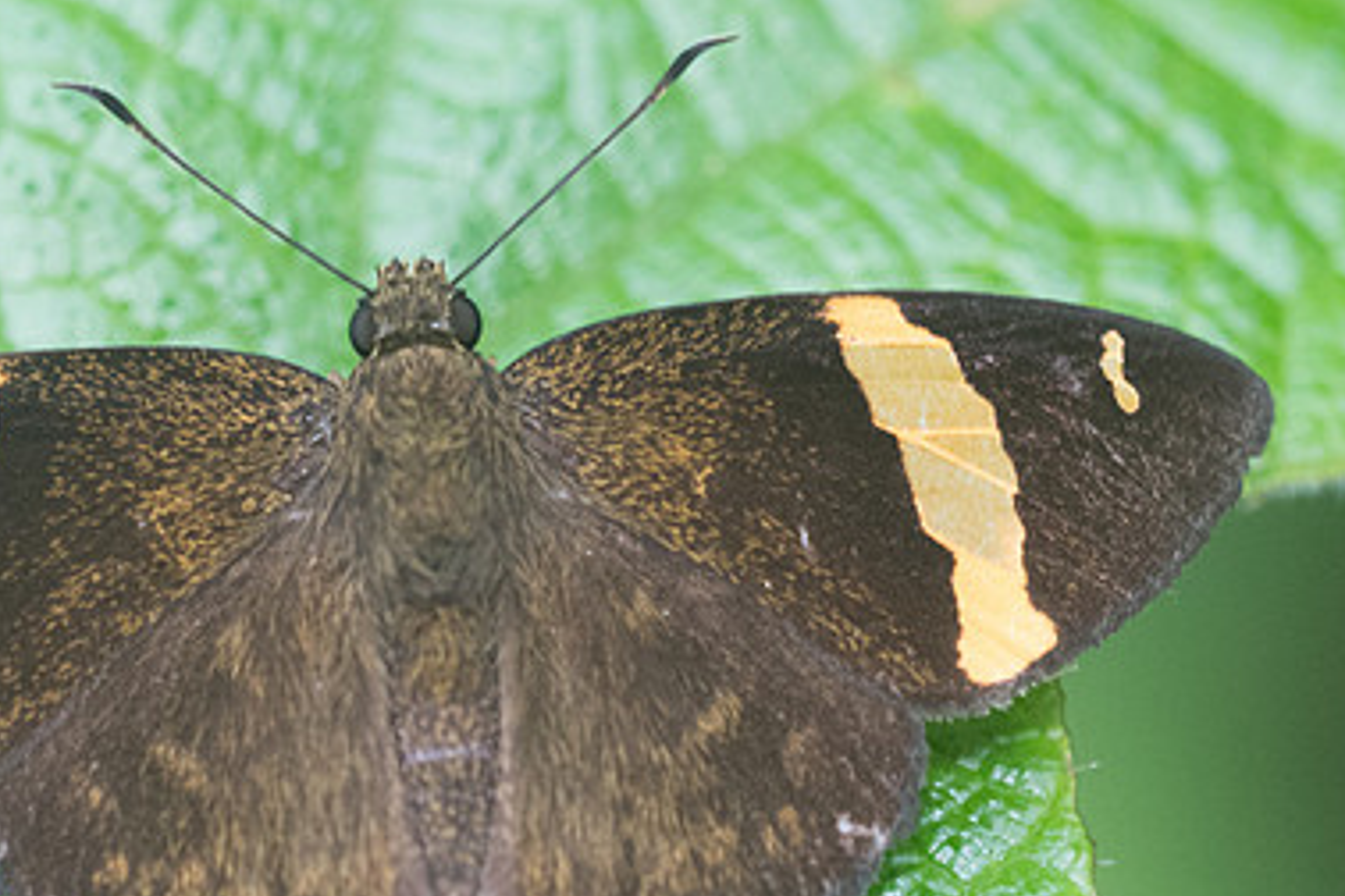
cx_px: 386
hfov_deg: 3.7
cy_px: 575
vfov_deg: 2.5
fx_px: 20547
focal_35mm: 550
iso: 1000
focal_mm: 150
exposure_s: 1/250
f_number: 5
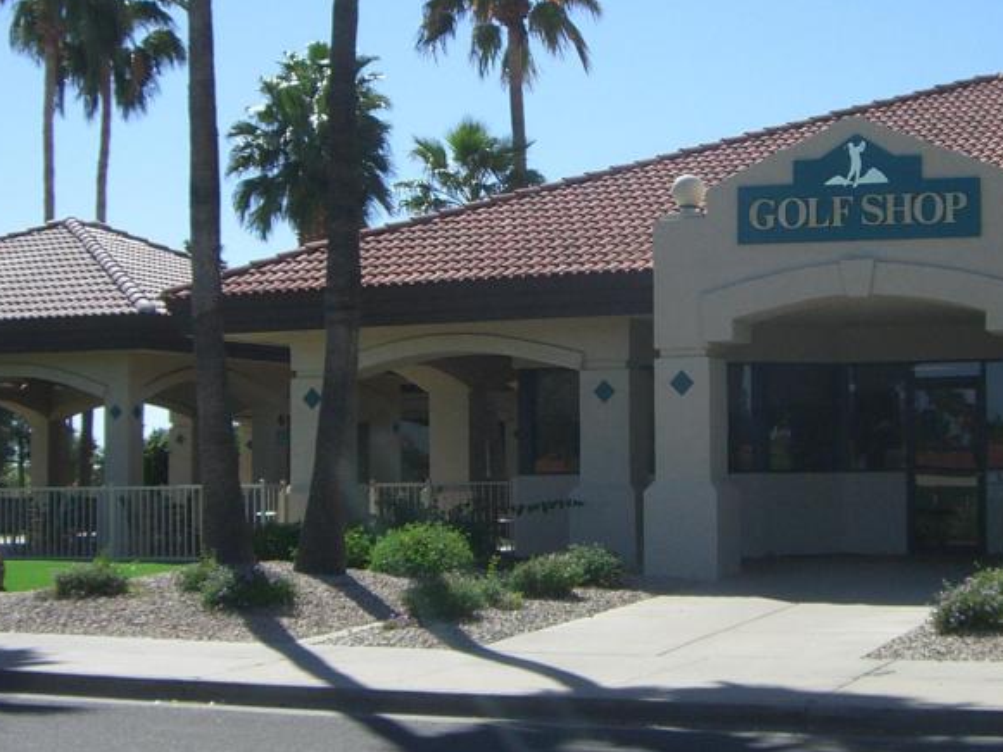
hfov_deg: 28.7
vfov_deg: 21.9
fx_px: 1942
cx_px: 694
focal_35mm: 67
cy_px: 288
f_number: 4.3
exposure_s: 1/640
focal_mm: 6.2
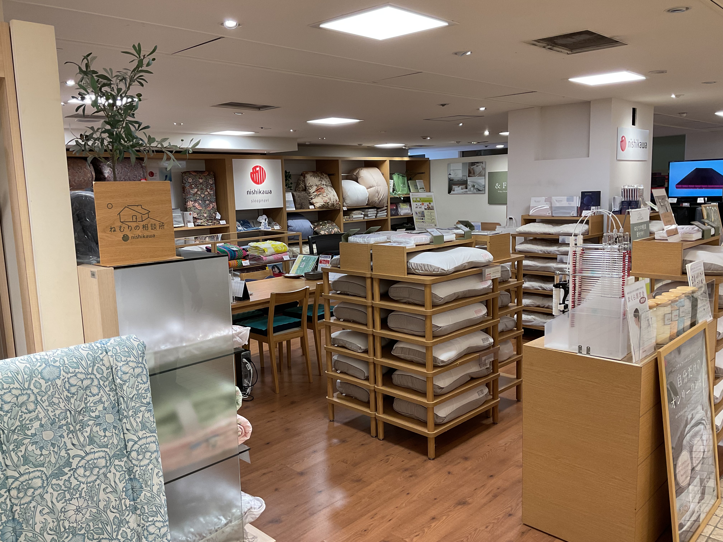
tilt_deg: -8.1
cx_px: 362
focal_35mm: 29
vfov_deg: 48.2
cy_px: 271
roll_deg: +1.9
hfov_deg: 61.7
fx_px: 606
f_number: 1.8
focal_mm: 3
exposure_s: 1/120
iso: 64
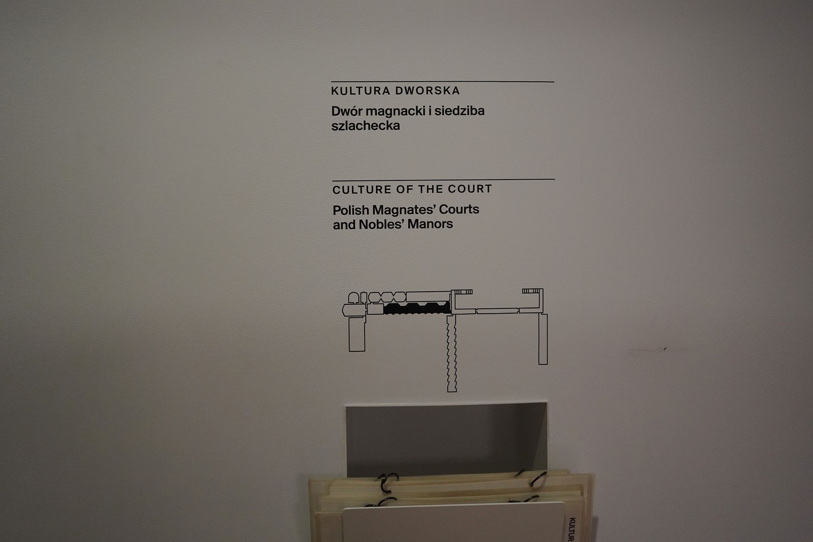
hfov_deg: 73.7
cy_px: 271
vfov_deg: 53.1
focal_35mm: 24
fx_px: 542
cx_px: 406
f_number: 4.5
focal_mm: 24
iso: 3200
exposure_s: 1/80
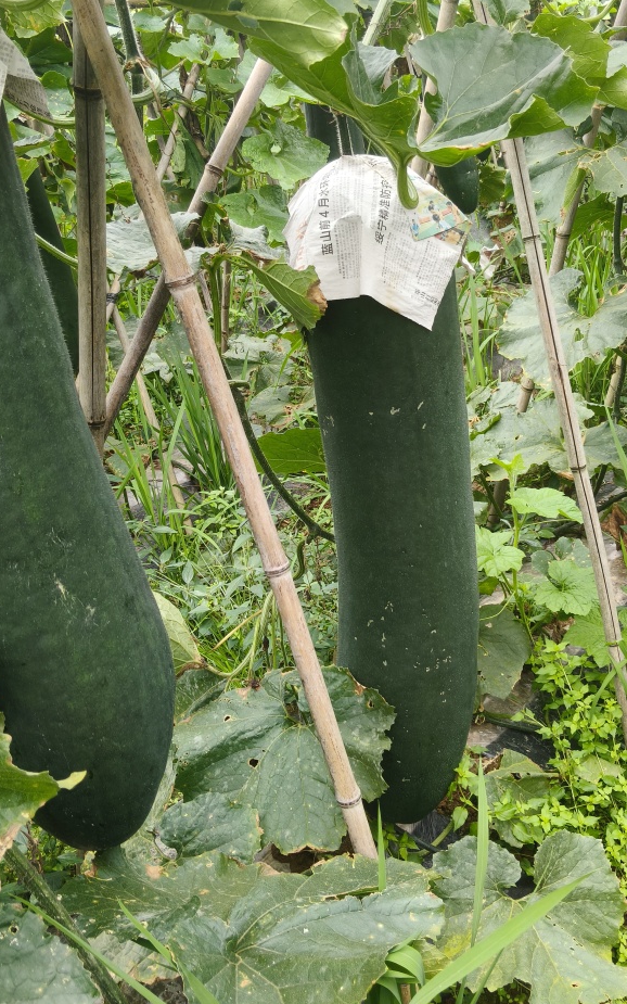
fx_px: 902
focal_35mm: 33
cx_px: 334
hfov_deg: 38.3
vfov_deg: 58.0
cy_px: 438
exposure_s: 1/395
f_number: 1.8
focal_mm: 3.98
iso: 50
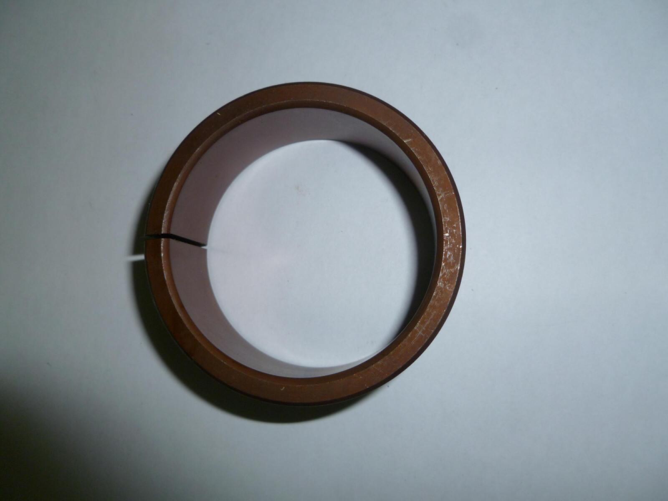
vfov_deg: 49.7
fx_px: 540
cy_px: 250
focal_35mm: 28
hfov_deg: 63.4
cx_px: 334
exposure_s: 1/30
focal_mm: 5
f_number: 3.3
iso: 125
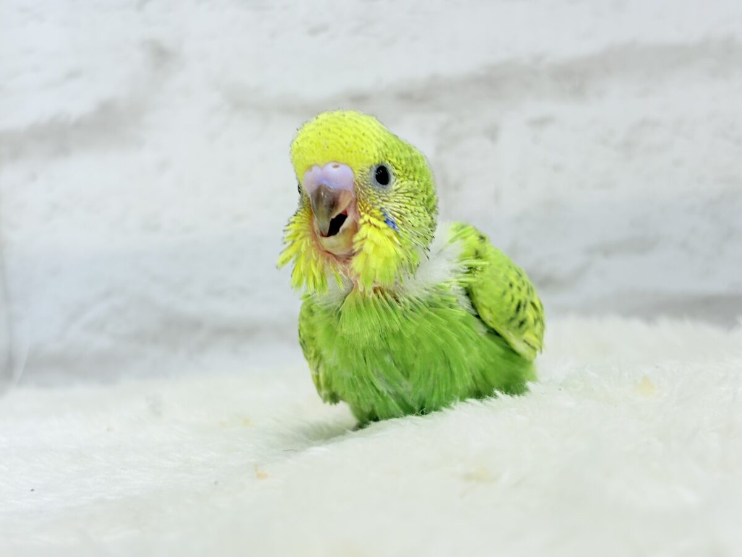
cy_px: 278
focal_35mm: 52
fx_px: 1115
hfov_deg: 36.8
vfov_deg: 28.0
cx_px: 371
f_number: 1.6
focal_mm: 5.96
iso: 64
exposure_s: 1/100
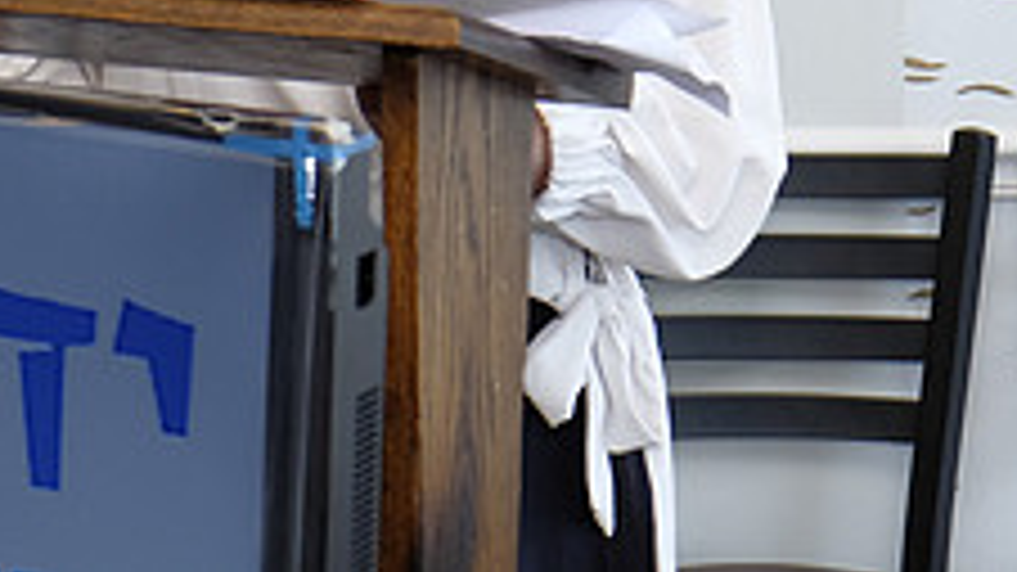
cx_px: -4
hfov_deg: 15.4
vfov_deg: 8.6
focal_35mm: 137
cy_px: -295
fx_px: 3694
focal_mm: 34.3
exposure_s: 1/180
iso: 800
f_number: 3.6
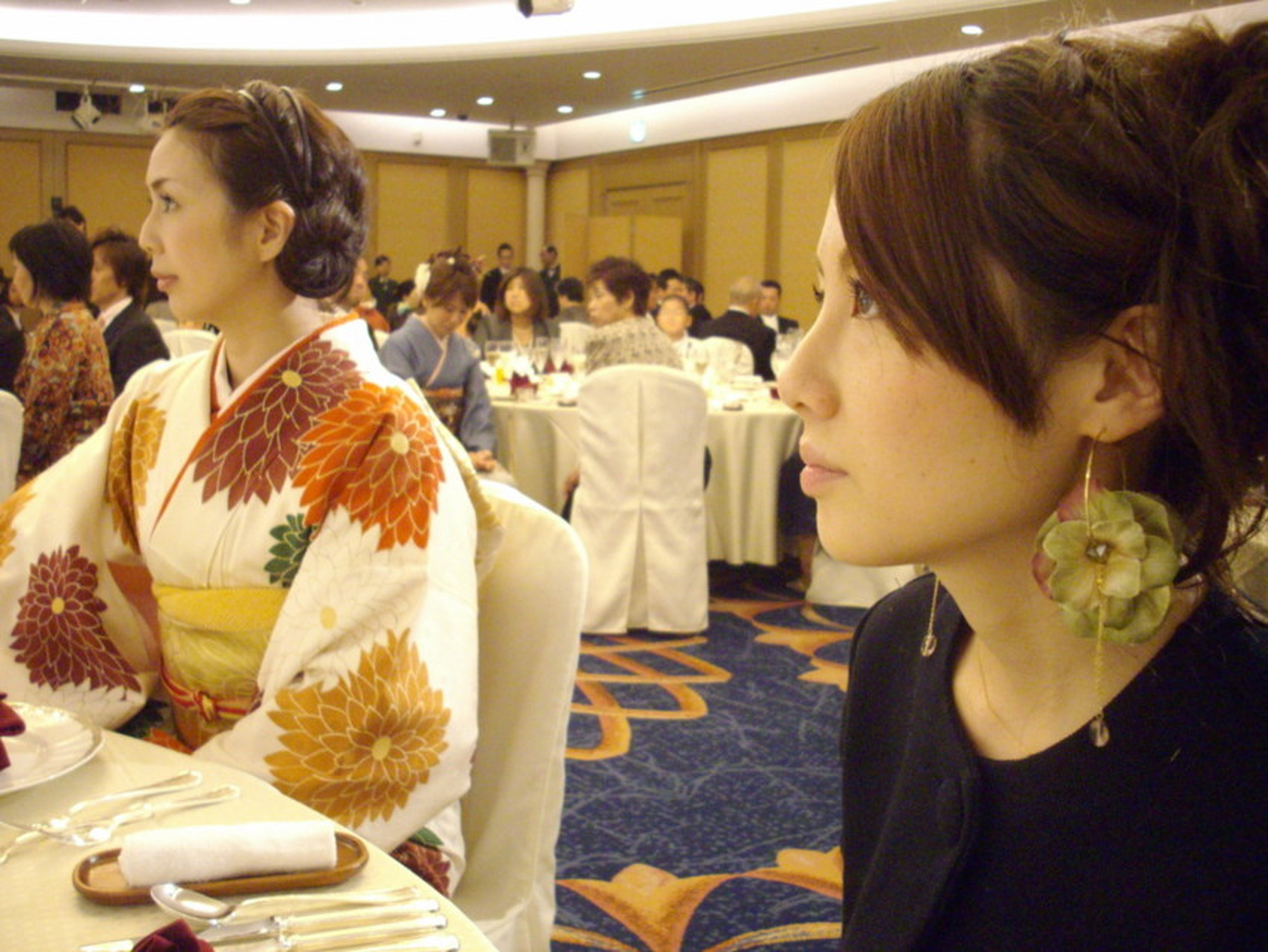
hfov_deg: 50.1
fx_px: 1356
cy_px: 476
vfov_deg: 38.7
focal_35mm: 37
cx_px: 634
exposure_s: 1/13
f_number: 2.8
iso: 400
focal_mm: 6.2
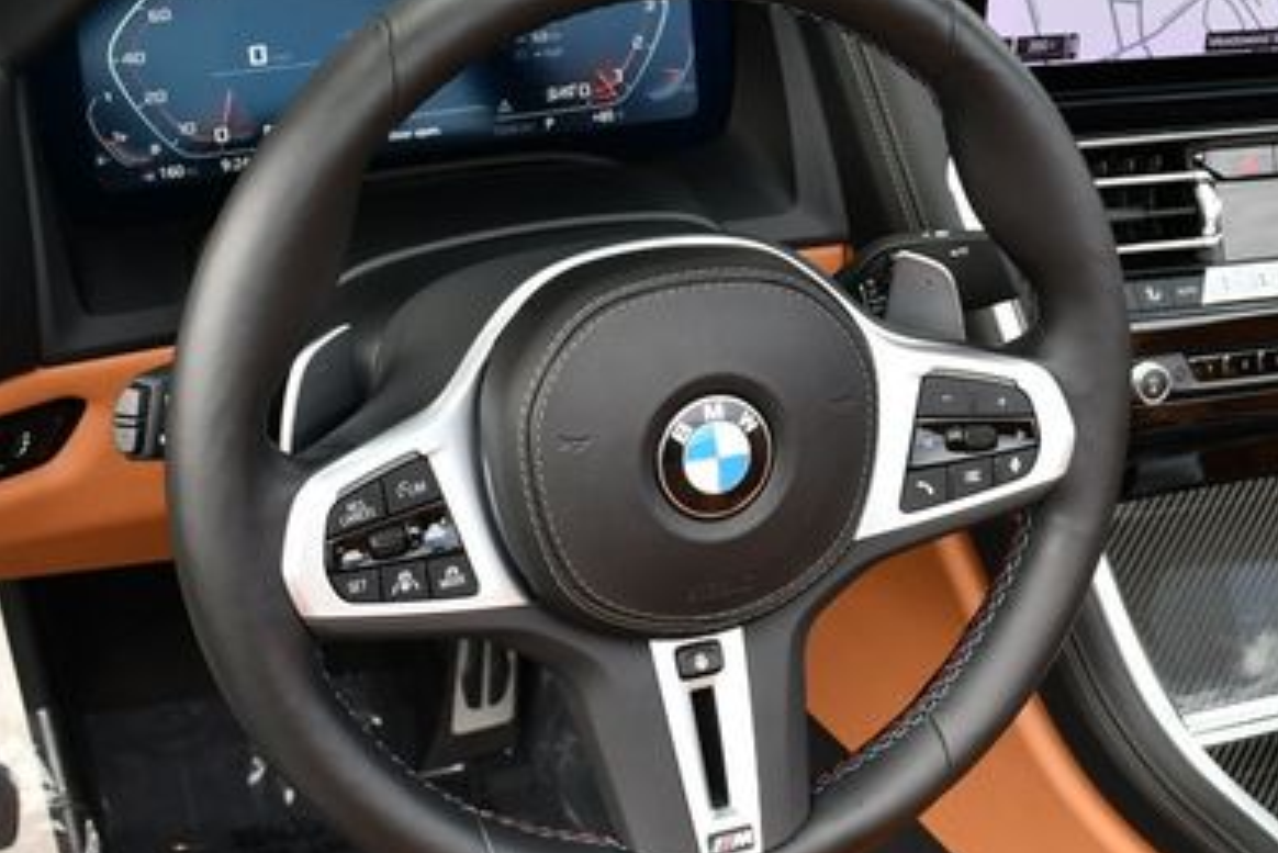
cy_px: 366
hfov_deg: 30.3
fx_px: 2344
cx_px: 837
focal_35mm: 66
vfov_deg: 20.6
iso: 400
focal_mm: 20
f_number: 5.6
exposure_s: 1/250
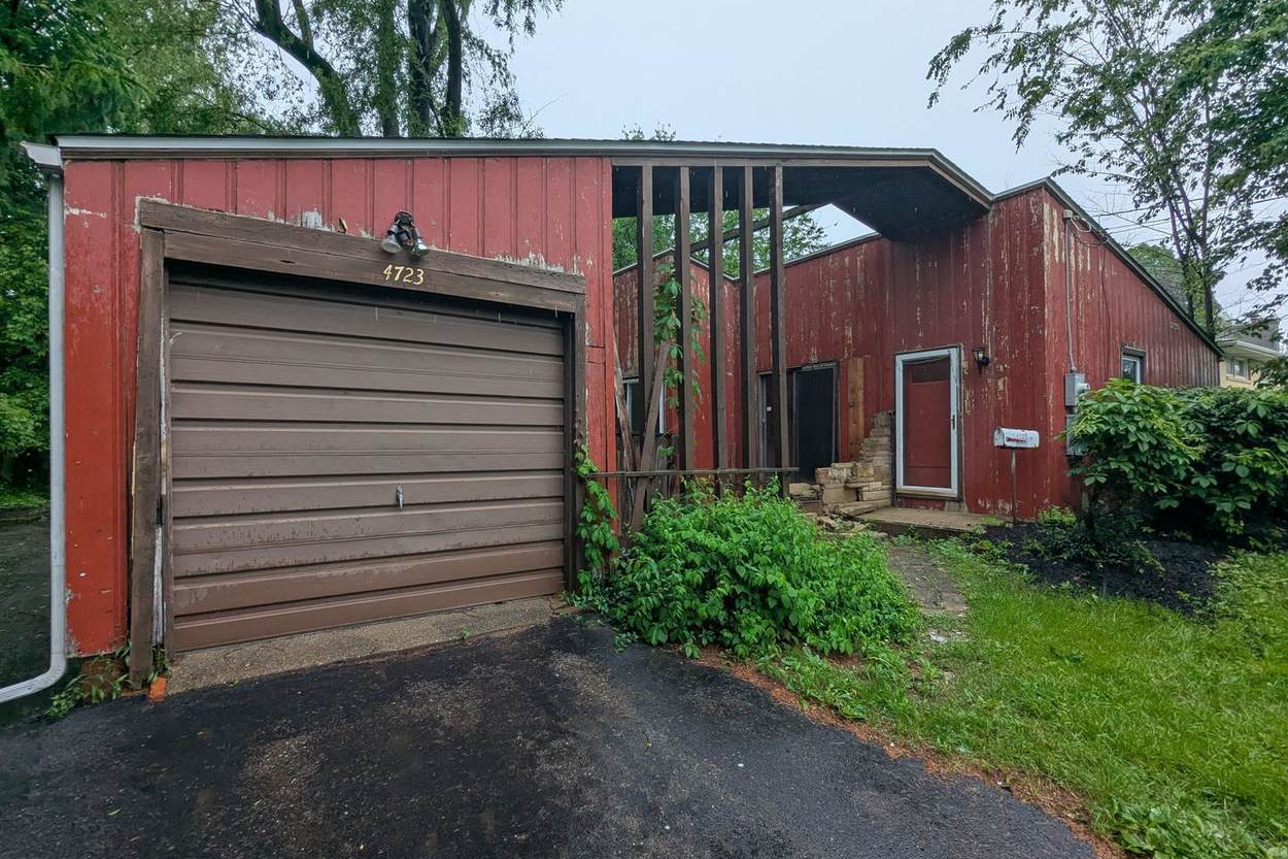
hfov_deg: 93.3
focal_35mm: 17
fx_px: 608
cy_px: 434
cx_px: 649
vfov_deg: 70.4
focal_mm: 2.35
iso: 52
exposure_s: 1/720
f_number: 2.2
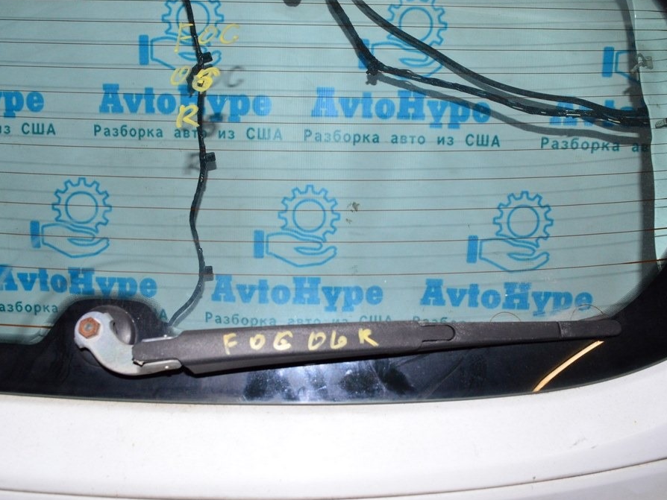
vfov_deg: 43.0
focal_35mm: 33
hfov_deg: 55.3
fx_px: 636
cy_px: 250
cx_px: 322
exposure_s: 1/200
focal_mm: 20
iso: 1600
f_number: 8
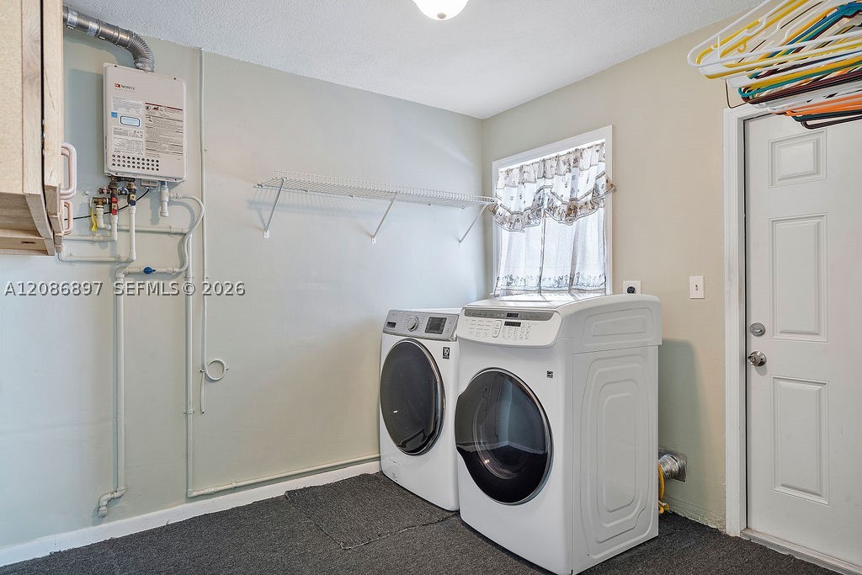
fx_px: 479
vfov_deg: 61.9
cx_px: 431
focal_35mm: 20
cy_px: 288
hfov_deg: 84.0
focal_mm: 20
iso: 640
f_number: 9
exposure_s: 1/8
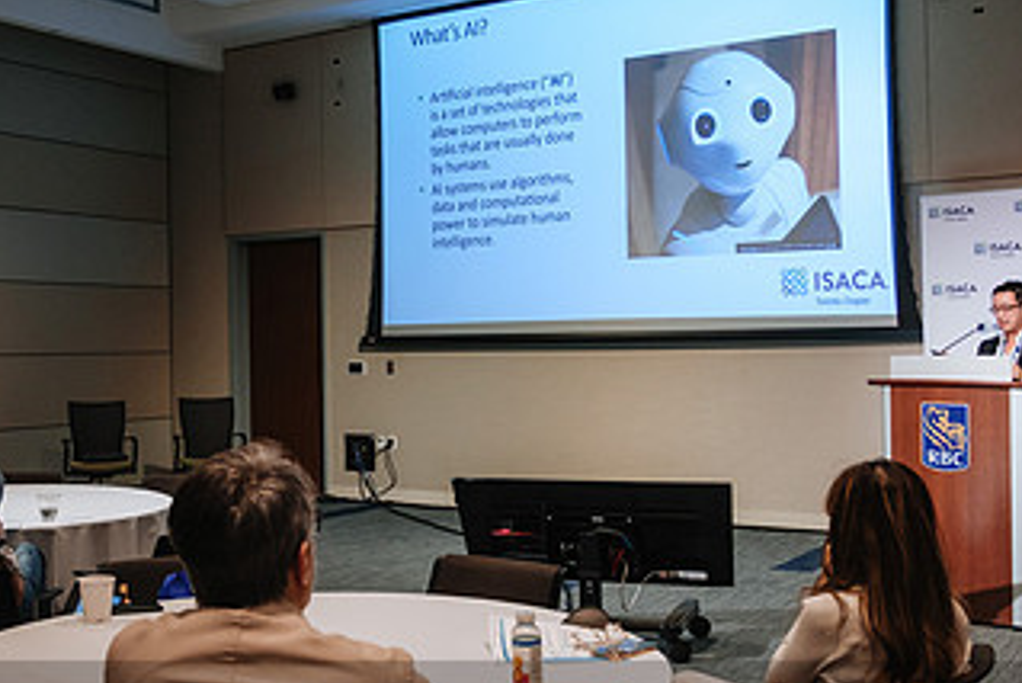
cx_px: 333
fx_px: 1306
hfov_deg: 42.1
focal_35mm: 46
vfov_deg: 29.3
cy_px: 329
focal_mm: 16
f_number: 2.8
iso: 1000
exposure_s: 1/60
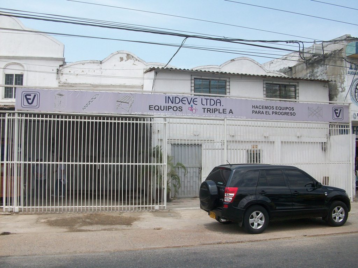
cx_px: 179
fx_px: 352
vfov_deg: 41.8
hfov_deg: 54.0
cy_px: 134
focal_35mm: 34
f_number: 5.5
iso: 64
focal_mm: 5.7
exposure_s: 1/272
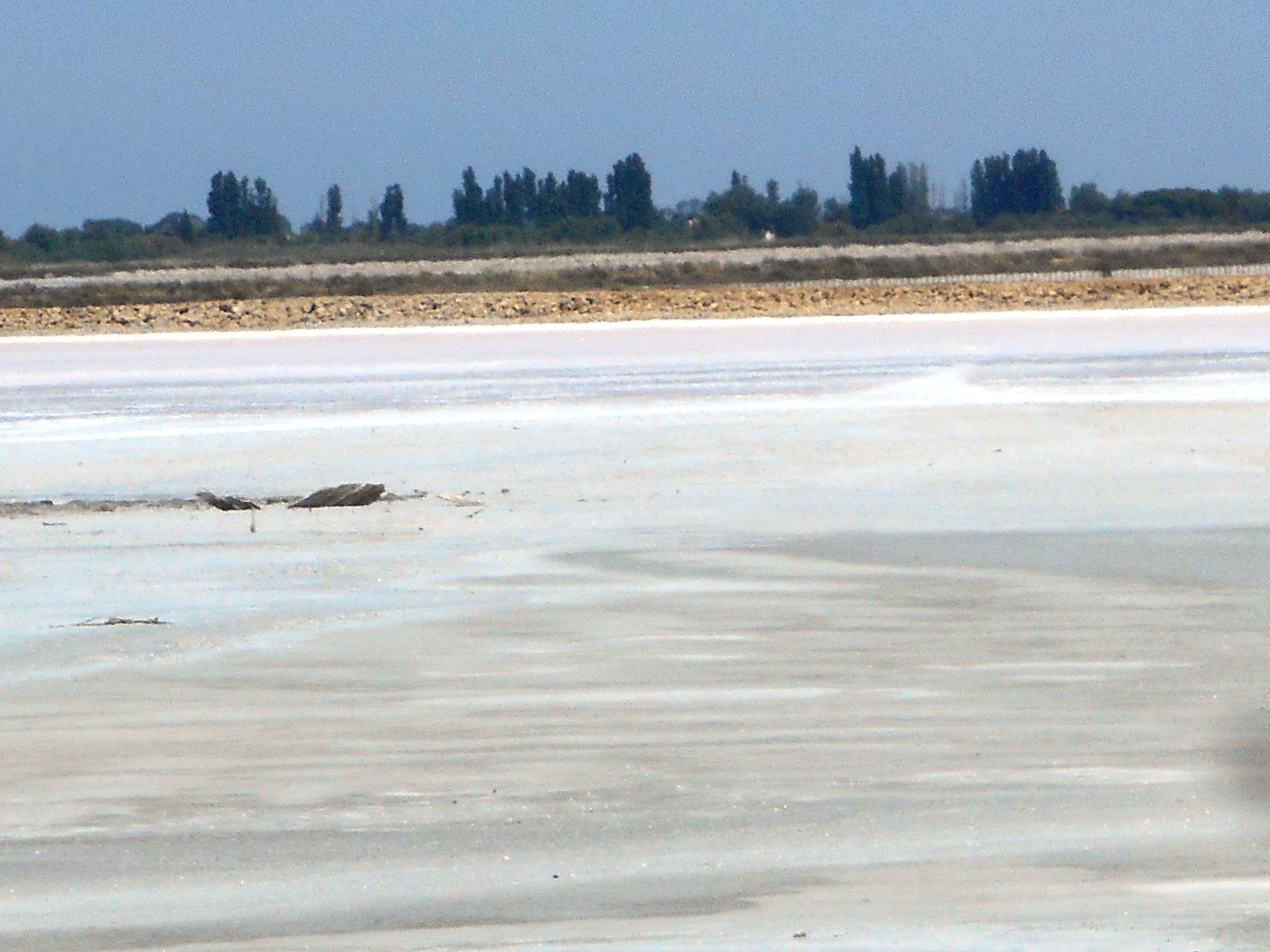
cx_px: 1551
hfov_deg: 6.0
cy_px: 547
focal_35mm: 329
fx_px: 12070
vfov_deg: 4.5
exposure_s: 1/1000
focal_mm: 20.9
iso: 80
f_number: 5.9
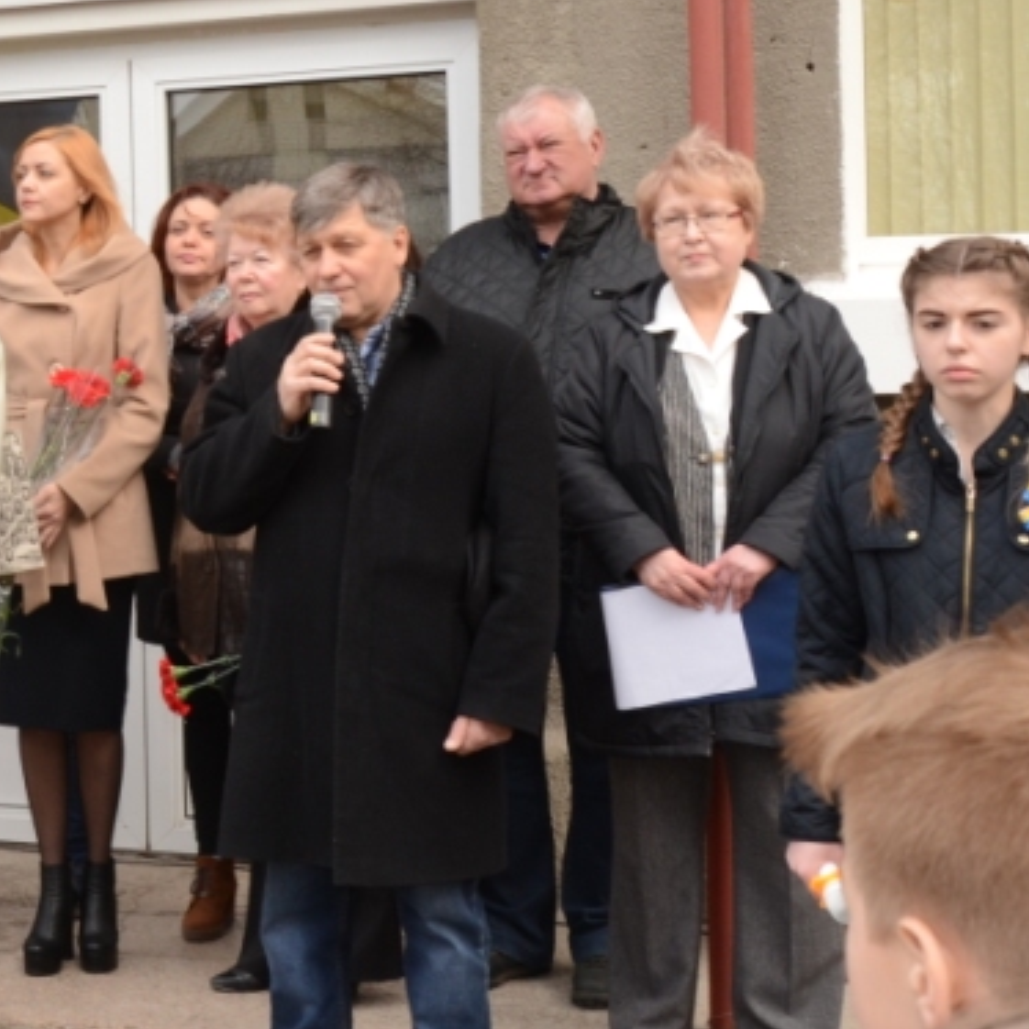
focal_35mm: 73
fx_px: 2461
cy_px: 355
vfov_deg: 23.5
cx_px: -138
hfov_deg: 22.2
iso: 400
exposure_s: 1/160
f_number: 8
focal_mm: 21
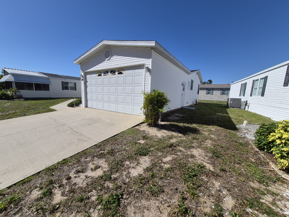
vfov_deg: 89.9
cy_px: 108
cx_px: 144
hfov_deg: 106.2
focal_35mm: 13
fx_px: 109
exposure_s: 1/2968
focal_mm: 1.74
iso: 40
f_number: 2.2
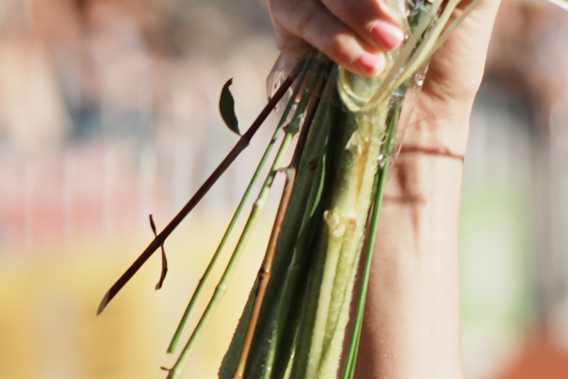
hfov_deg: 3.1
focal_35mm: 666
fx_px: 10509
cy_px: 191
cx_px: 1278
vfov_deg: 2.1
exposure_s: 1/1000
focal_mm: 109
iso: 125
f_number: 4
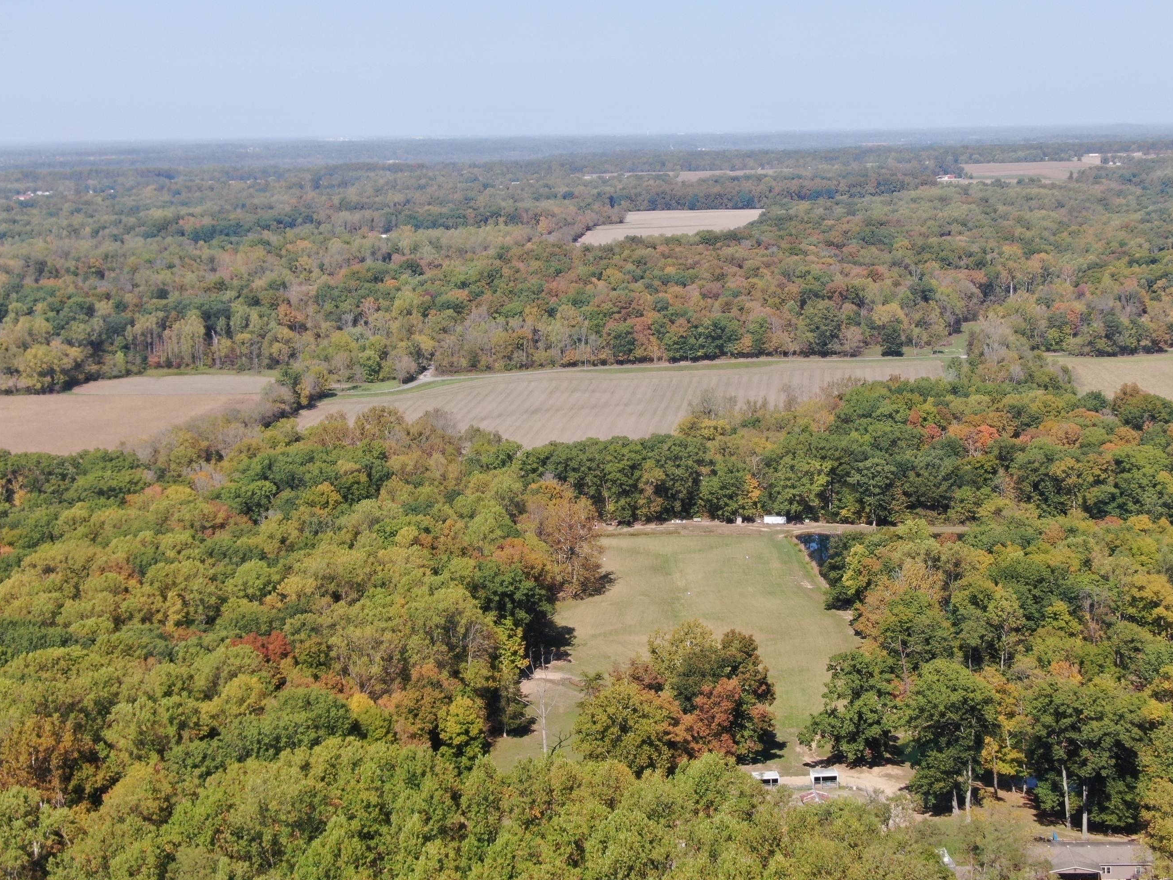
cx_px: 675
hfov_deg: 34.3
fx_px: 1898
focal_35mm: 56
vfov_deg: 26.1
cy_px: 426
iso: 100
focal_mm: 8.6
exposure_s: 1/640
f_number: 3.8
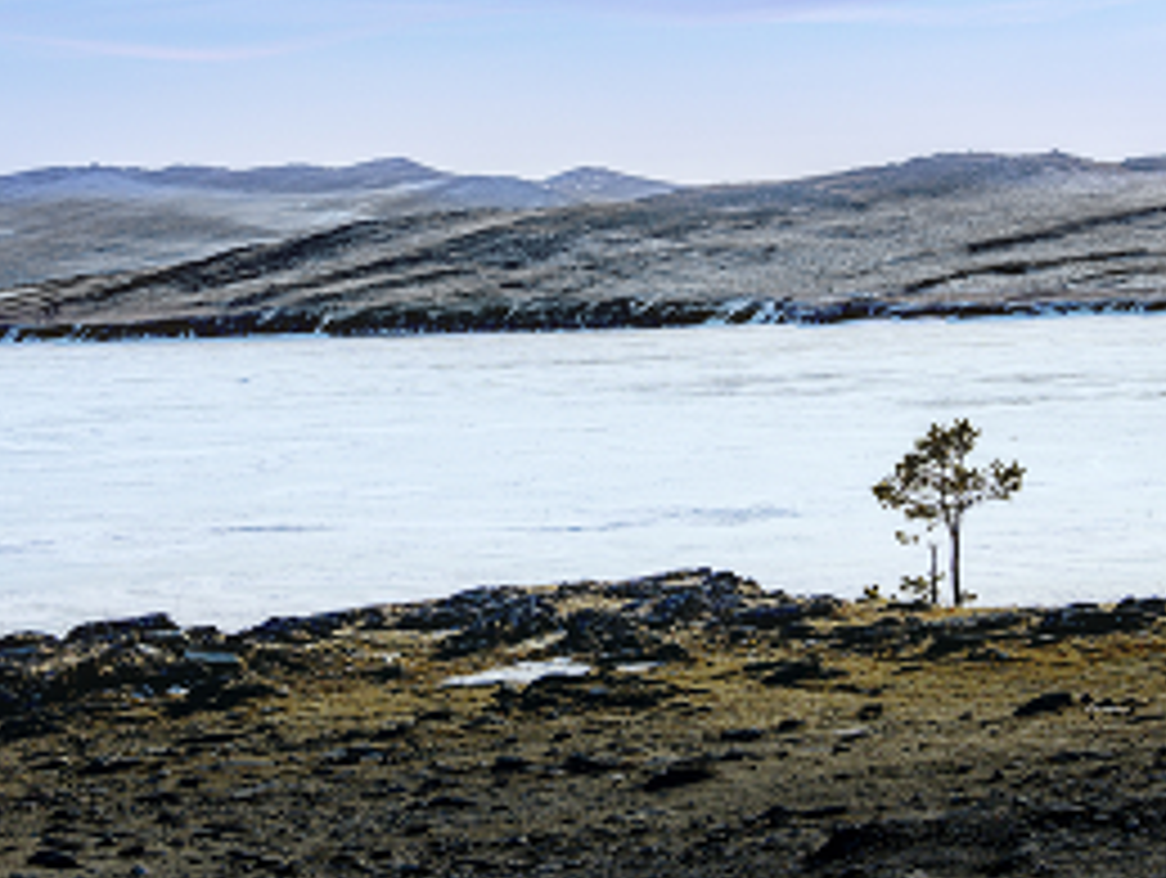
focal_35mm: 108
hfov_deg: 18.2
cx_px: 581
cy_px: 295
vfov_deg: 13.7
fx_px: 3643
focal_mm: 40
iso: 200
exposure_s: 1/1600
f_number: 5.6
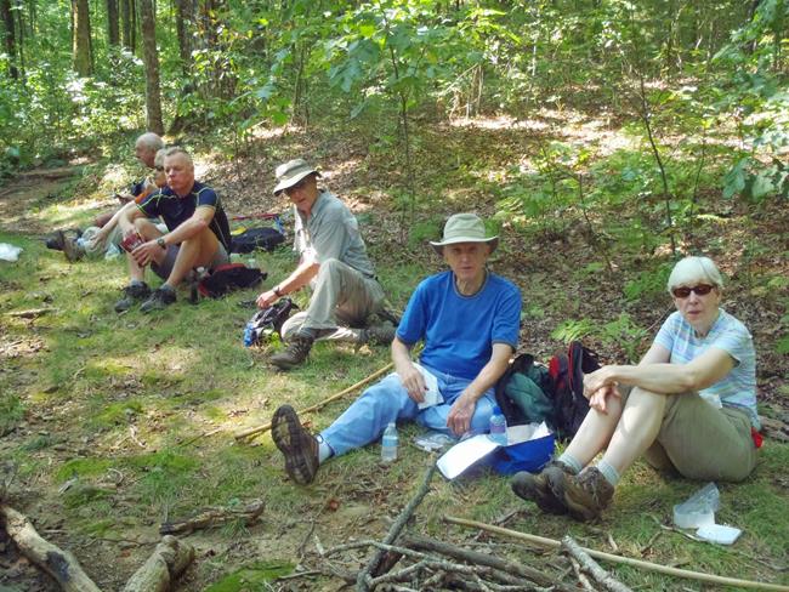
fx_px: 1049
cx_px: 394
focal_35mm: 46
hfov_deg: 41.2
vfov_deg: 31.5
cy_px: 296
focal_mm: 8.25
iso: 400
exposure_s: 1/50
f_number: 4.9
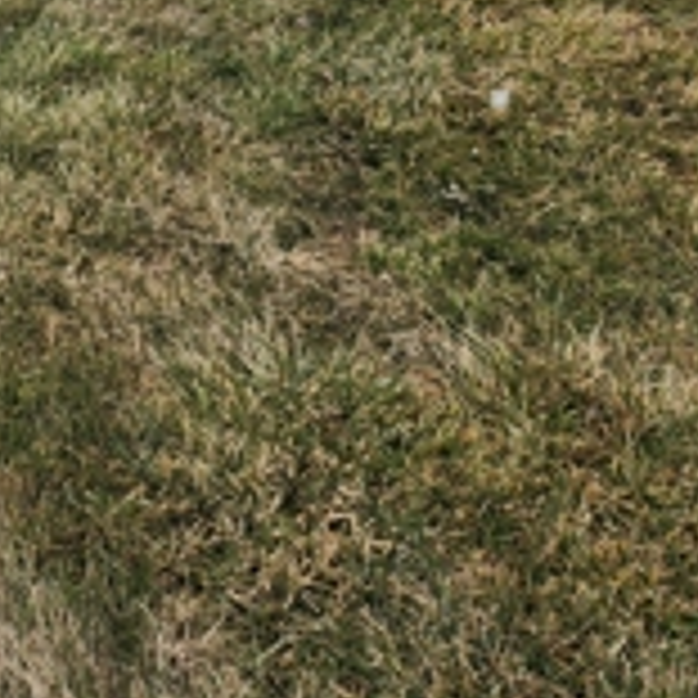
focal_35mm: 70
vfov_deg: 19.6
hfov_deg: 22.6
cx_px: -144
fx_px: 1597
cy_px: -493
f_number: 1.8
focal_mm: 5.4
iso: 20
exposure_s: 1/270
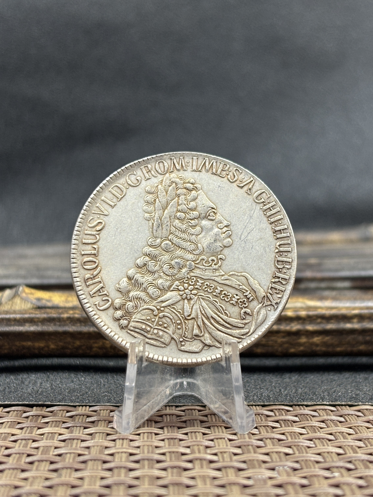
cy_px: 248
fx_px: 747
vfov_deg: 36.8
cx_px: 186
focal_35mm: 52
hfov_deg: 28.0
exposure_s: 1/60
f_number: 1.6
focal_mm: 5.96
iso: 50
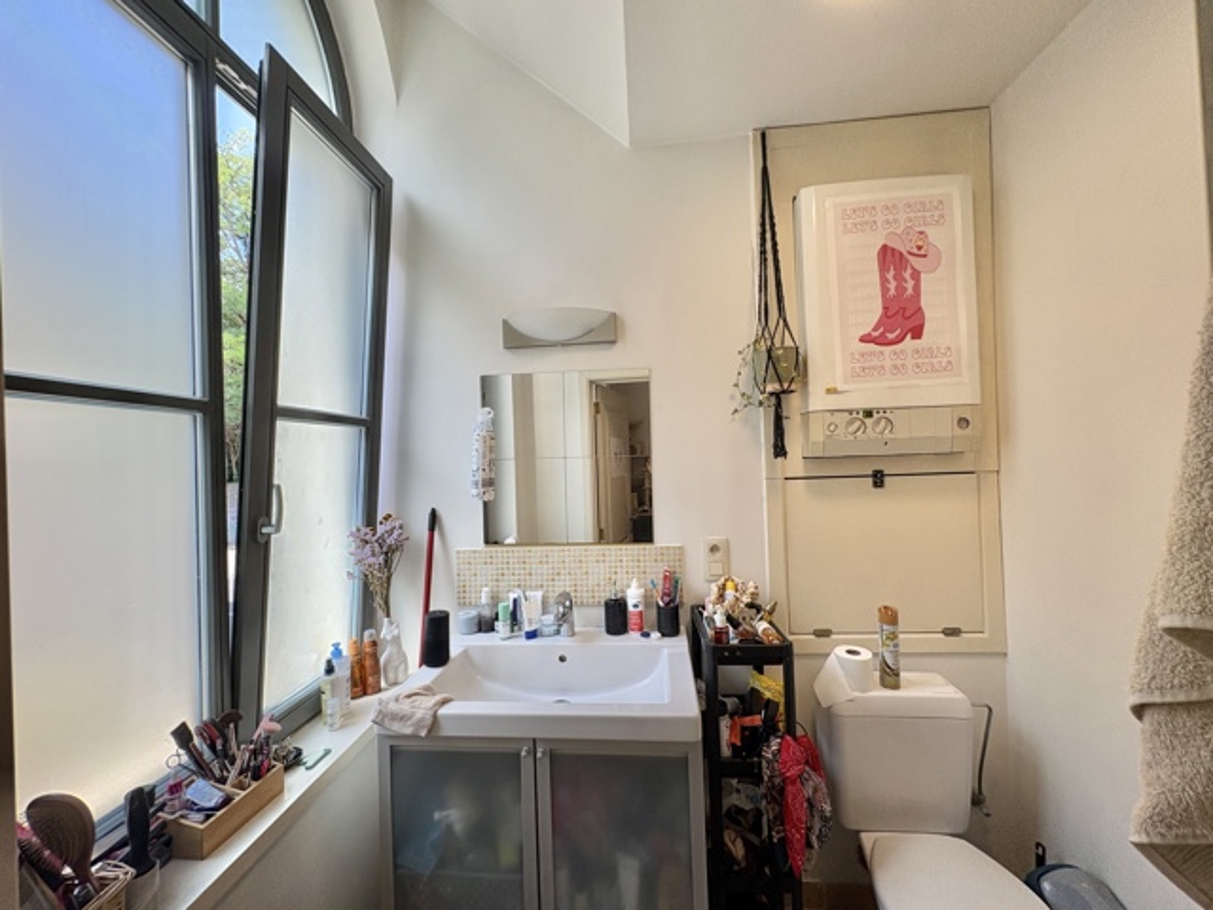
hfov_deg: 102.1
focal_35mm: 14
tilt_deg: +1.0
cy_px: 455
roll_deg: +2.2
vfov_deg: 85.7
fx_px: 491
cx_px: 606
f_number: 2.2
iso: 64
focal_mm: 2.22
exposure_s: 1/171
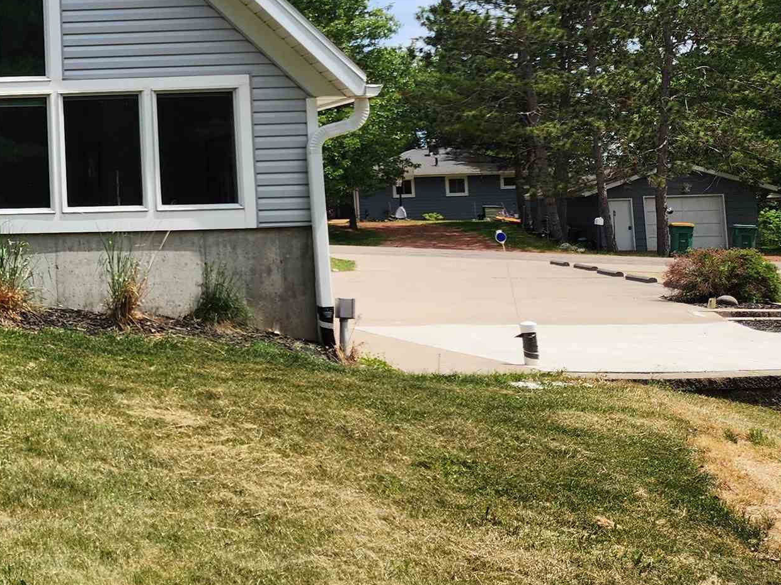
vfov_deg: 25.3
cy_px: 126
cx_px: -128
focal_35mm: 57
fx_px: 1286
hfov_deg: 29.6
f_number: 1.8
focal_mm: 6.4
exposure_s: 1/957
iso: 12
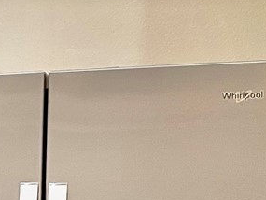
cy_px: 250
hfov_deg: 10.6
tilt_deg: +0.0
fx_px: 1122
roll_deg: -1.2
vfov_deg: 10.0
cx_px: -460
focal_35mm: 146
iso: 250
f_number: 1.6
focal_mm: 4.2
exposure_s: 1/60
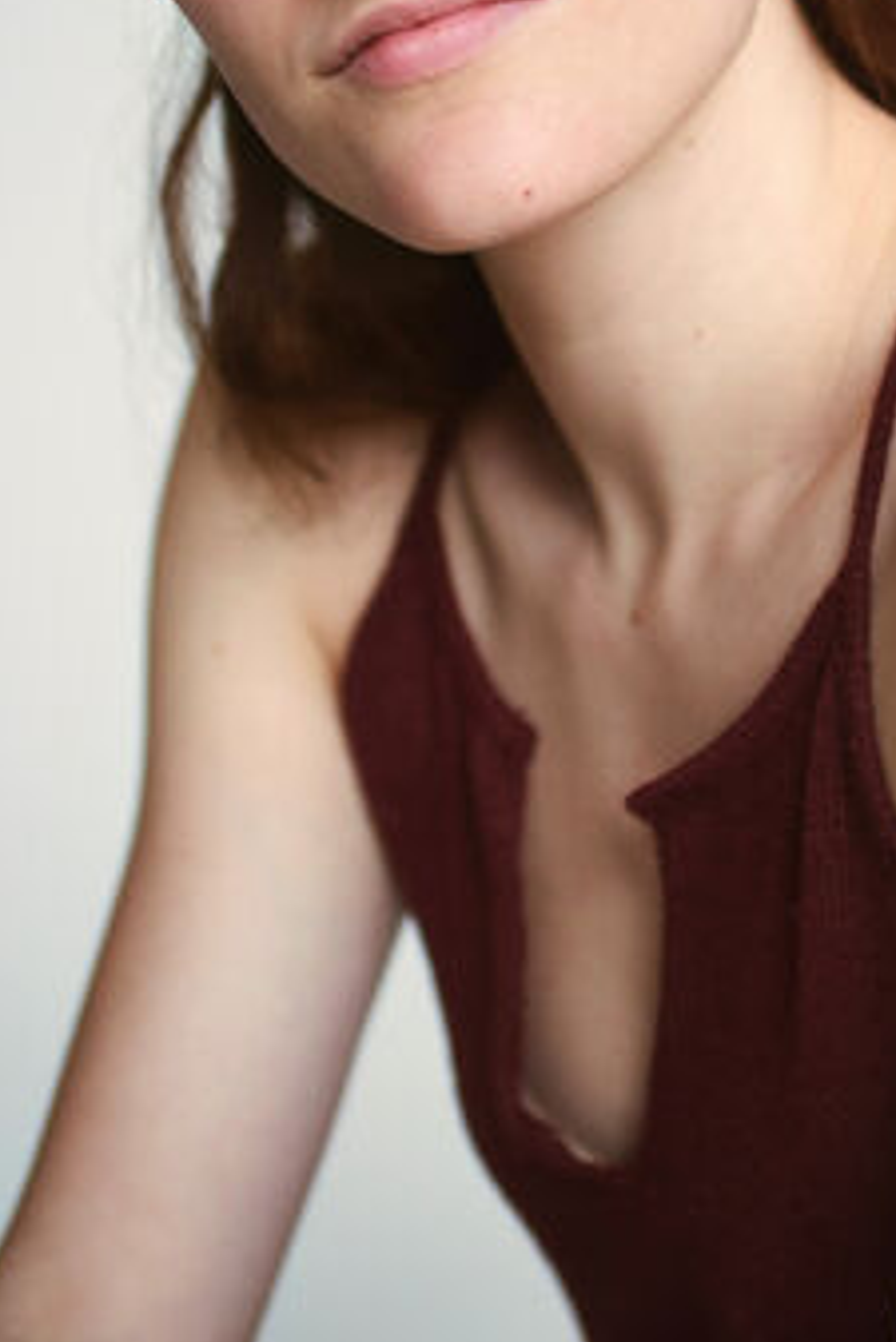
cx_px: 796
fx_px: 2797
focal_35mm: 75
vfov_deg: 26.8
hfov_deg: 17.9
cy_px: 402
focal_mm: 40
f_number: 3.2
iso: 2500
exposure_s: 1/1600
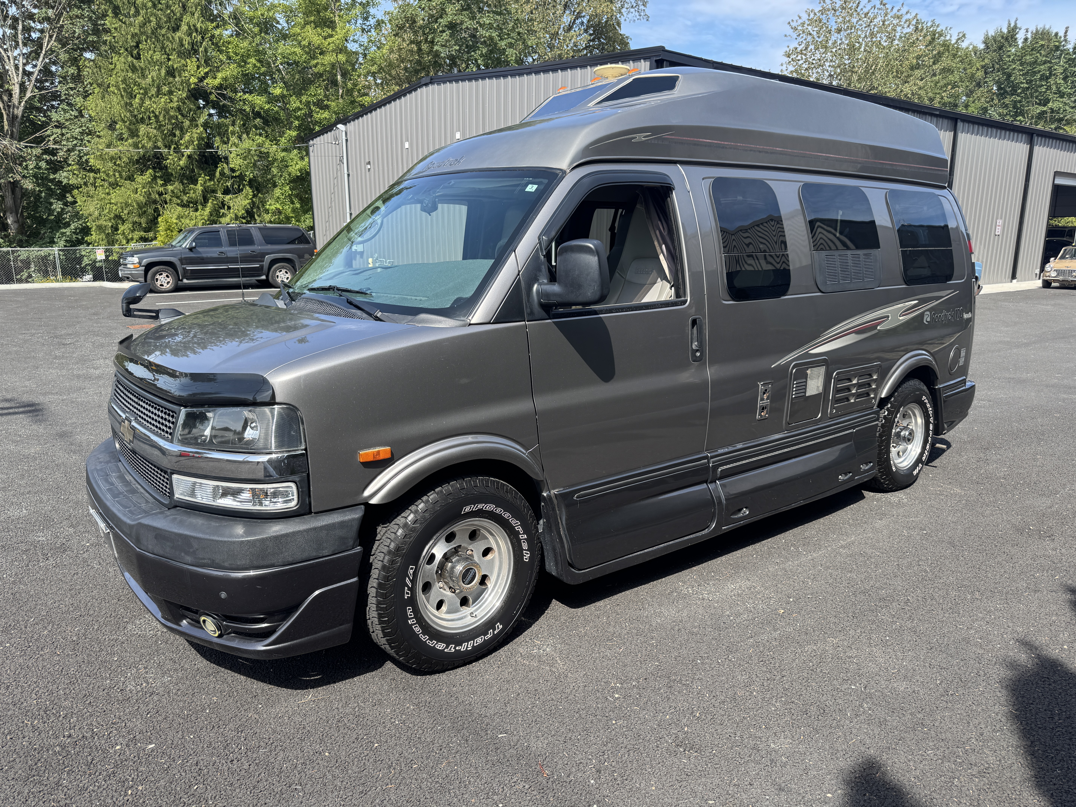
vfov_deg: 56.8
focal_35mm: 24
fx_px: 746
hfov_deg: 71.6
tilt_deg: -12.8
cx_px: 538
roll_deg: +0.0
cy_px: 404
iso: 80
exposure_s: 1/1311
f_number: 1.78
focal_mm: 6.76
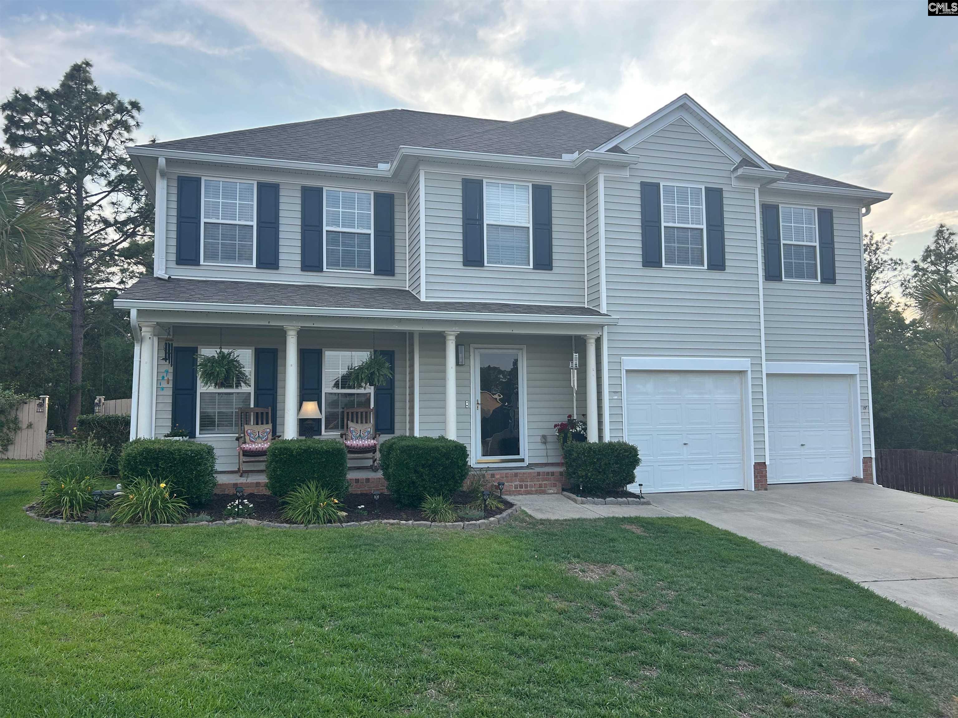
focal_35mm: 26
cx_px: 479
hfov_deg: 67.3
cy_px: 359
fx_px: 720
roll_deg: +0.0
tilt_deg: +3.9
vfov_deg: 53.1
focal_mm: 5.7
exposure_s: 1/1038
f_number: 1.5
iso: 50
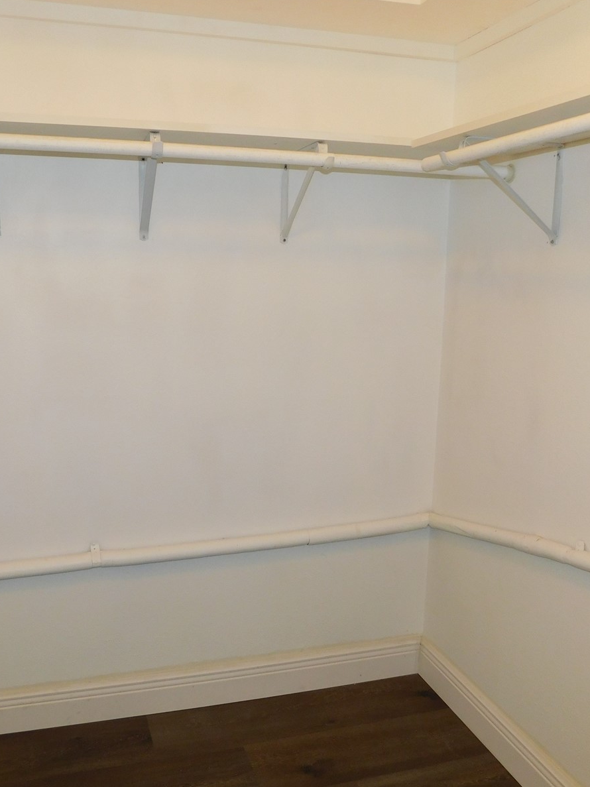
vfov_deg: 58.4
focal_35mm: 31
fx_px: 705
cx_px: 215
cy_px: 394
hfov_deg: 45.0
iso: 200
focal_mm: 4
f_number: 3
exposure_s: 1/30
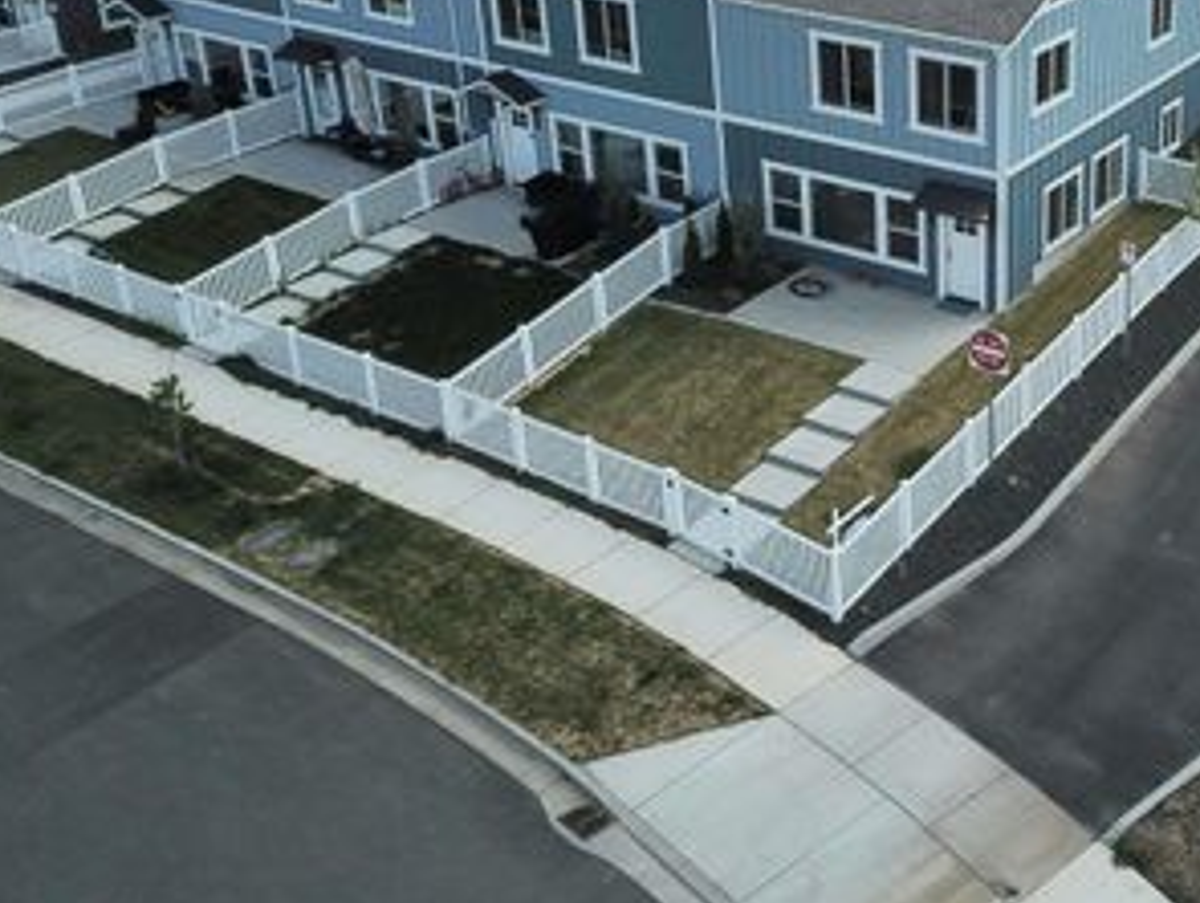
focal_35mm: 44
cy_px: 185
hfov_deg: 40.7
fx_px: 1527
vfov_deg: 32.1
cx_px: 997
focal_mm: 4.73
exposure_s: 1/1667
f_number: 2.2
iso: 100
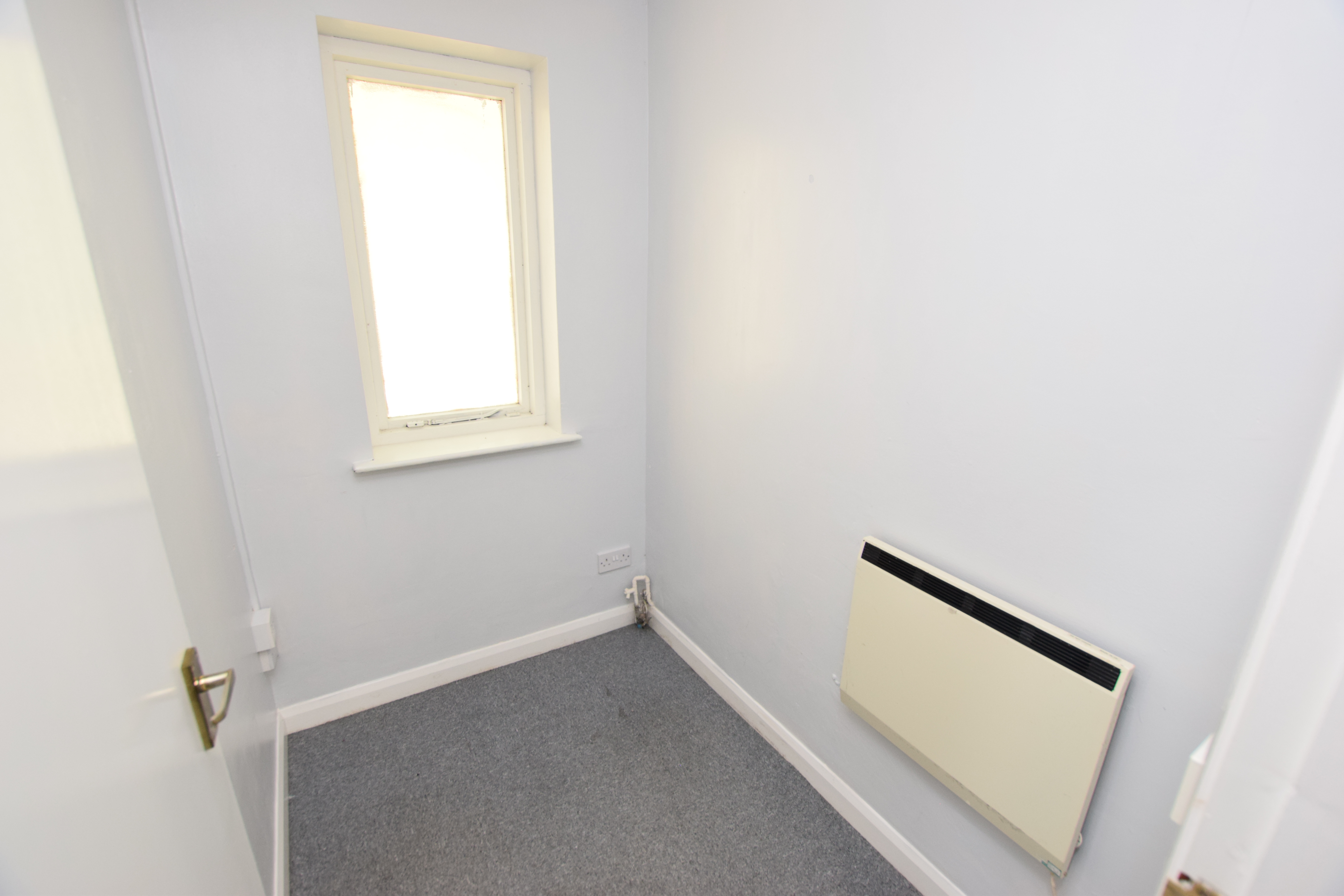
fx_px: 560
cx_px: 672
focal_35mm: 15
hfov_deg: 100.4
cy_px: 448
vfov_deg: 77.3
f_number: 5
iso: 800
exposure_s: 1/100
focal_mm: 10
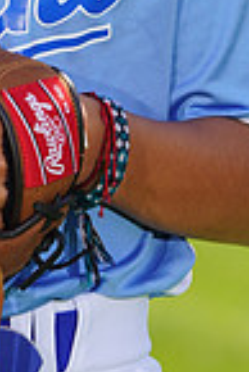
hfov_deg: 1.3
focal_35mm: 1083
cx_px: -45
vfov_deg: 1.9
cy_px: -177
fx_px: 11209
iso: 100
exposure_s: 1/250
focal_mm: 271
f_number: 8
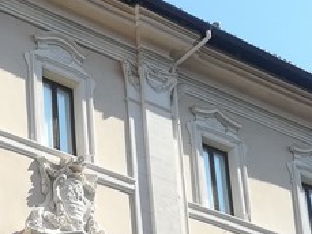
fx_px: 920
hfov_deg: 17.2
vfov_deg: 12.9
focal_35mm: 102
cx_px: -166
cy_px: 443
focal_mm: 3.83
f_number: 2.2
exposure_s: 1/776
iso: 50
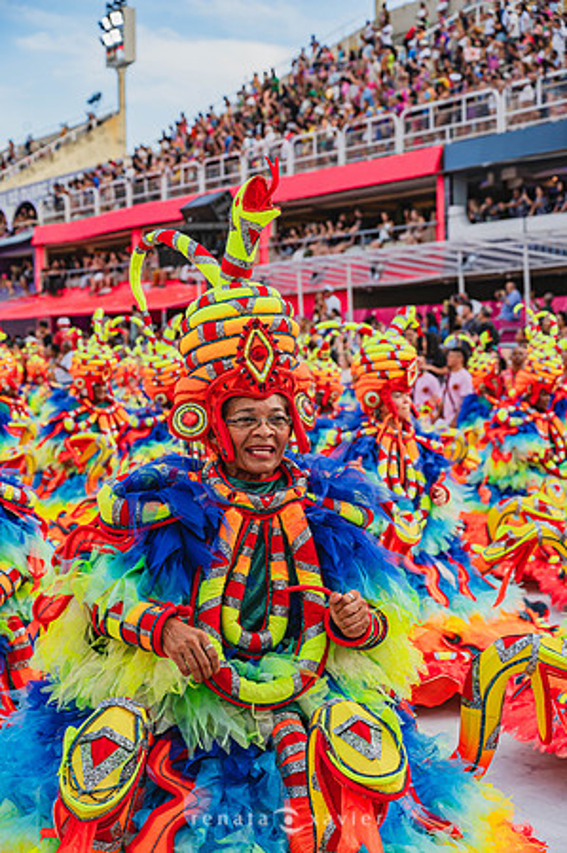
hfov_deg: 19.4
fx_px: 1657
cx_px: 284
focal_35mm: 70
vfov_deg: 28.9
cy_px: 426
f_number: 5.6
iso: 640
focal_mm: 70
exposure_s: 1/1600
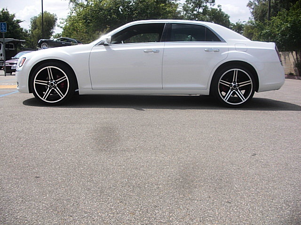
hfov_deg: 51.4
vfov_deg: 39.7
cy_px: 112
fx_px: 313
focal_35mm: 36
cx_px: 150
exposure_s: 1/125
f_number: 7.9
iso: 50
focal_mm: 6.3
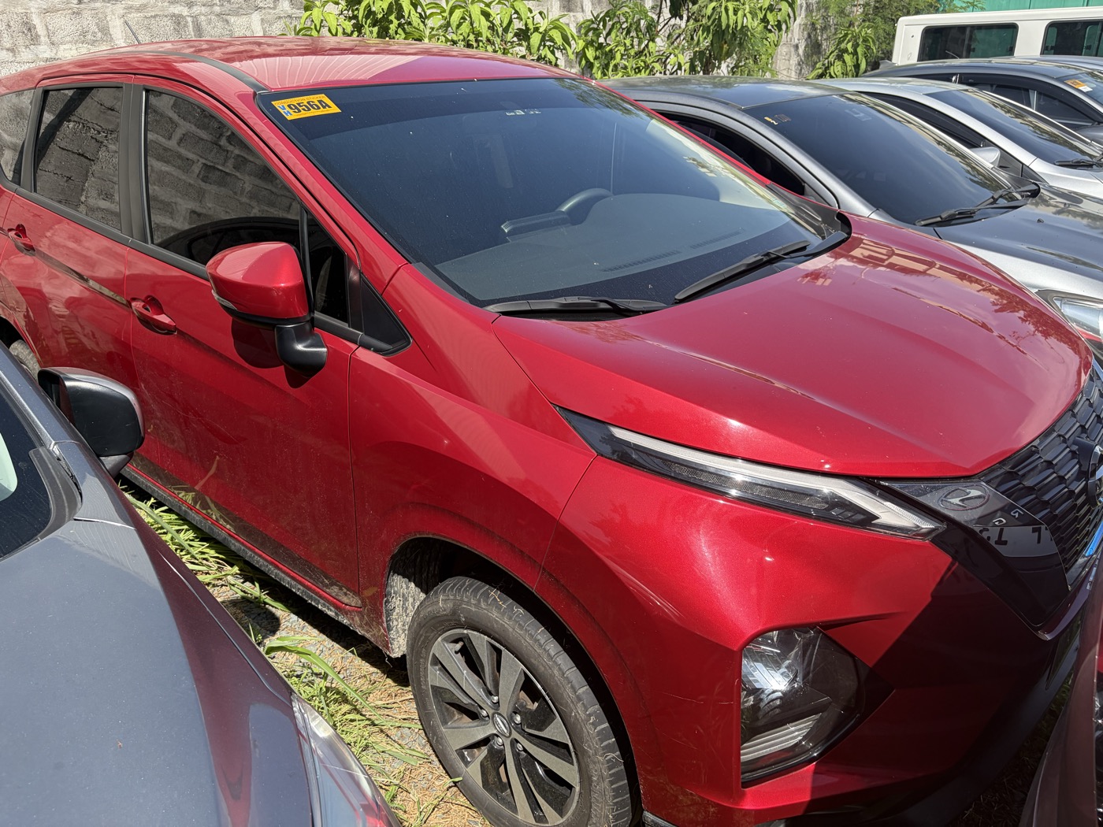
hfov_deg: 67.3
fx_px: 828
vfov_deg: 53.1
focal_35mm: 26
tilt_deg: -22.9
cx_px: 552
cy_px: 414
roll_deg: +2.4
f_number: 1.6
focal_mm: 5.96
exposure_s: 1/2075
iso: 64
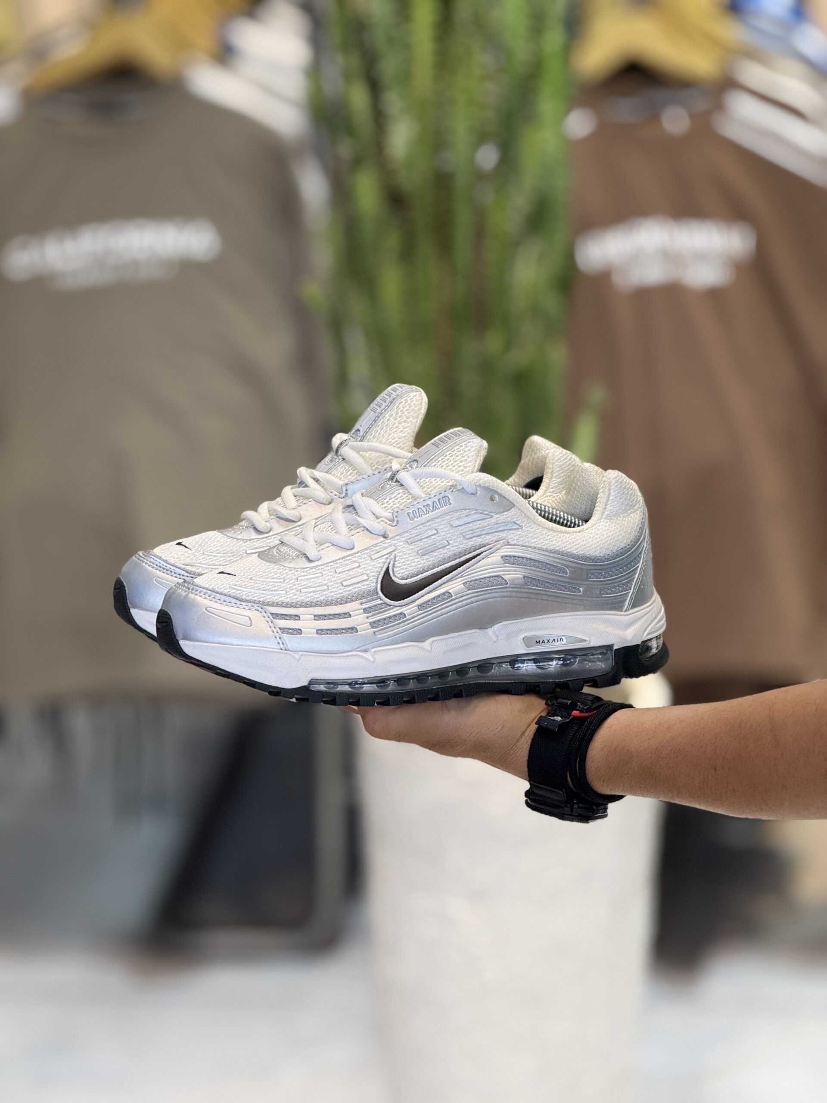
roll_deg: +0.1
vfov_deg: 16.4
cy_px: 552
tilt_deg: -12.4
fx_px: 3823
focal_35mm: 120
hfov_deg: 12.3
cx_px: 414
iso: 125
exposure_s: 1/100
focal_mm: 15.66
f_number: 2.8
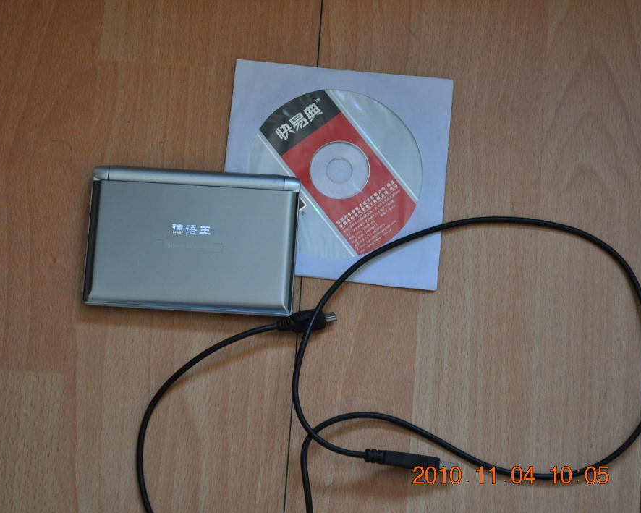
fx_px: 1775
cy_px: 257
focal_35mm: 94
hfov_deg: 20.5
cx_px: 295
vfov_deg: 16.4
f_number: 5.6
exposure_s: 1/40
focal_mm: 55
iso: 800
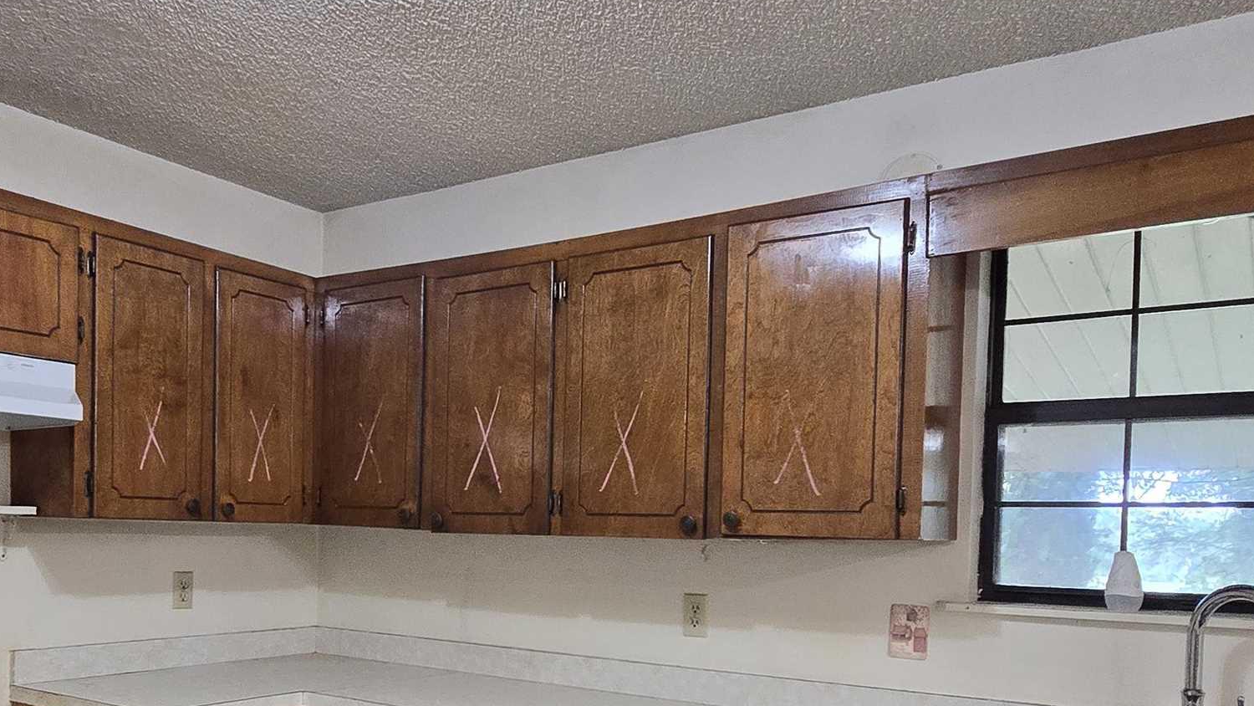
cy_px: 579
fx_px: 964
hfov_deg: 65.6
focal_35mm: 29
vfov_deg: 38.5
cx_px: 516
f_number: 2.2
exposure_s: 1/60
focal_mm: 2.2
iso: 320
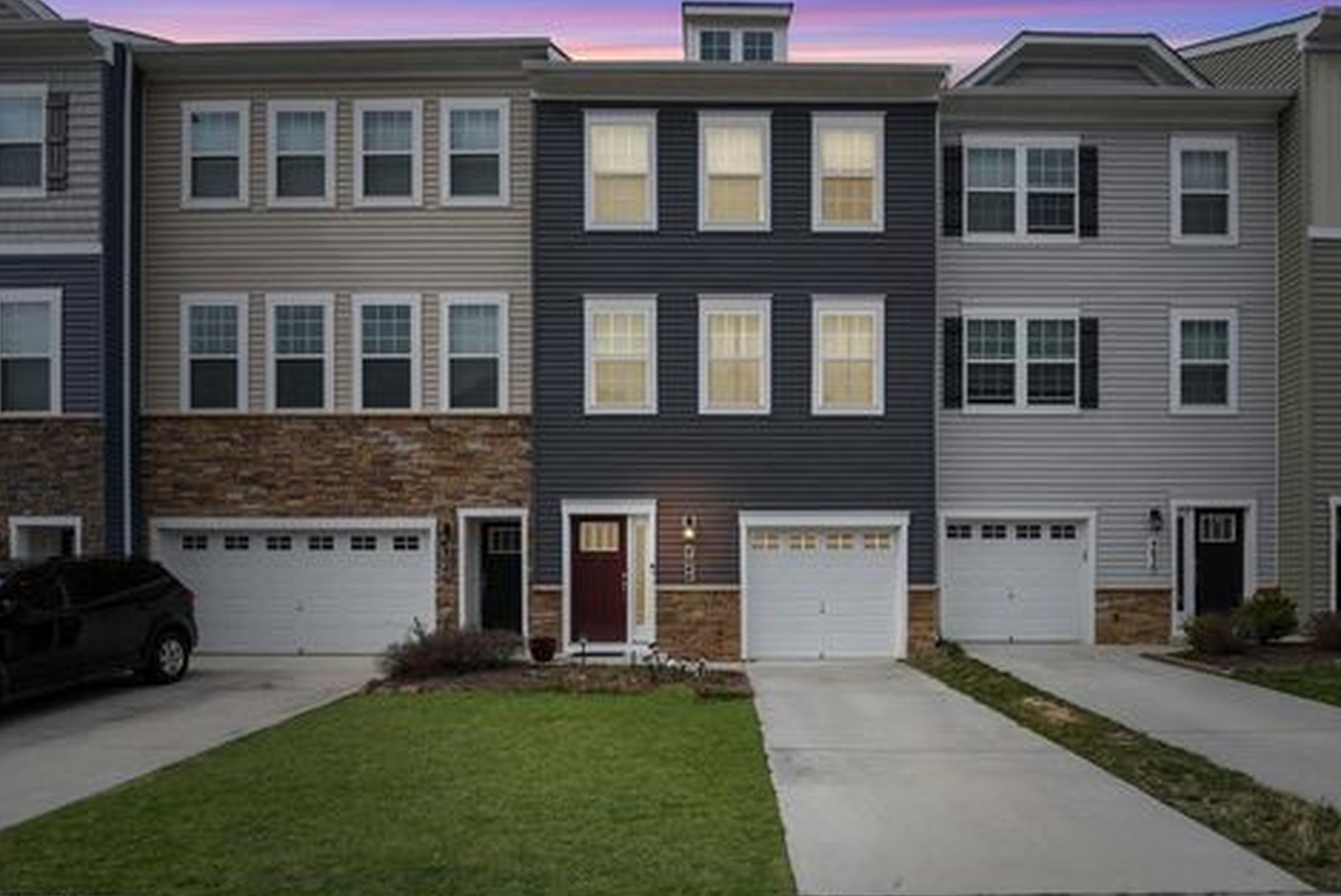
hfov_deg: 93.1
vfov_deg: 70.5
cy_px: 472
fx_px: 634
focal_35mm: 17
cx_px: 710
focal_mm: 16
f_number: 5
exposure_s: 1/800
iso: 100
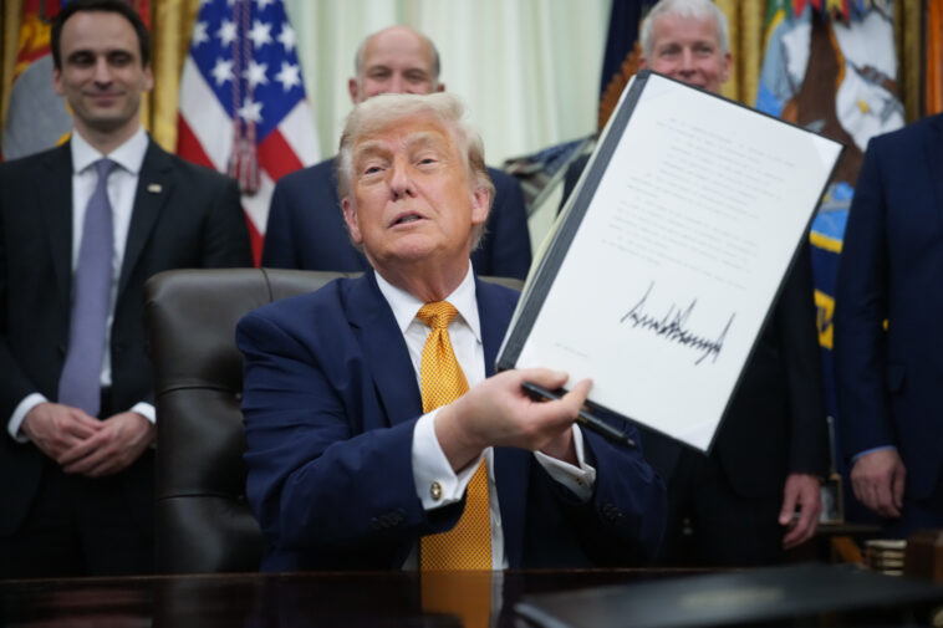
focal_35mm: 64
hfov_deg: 31.4
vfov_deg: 21.2
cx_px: 472
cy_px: 314
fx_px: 1676
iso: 4000
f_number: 2.8
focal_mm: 64
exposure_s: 1/200
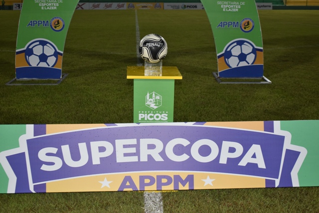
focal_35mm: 46
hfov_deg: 42.3
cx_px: 160
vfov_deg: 29.0
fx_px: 412
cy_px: 106
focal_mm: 31
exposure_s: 1/100
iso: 1000
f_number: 5
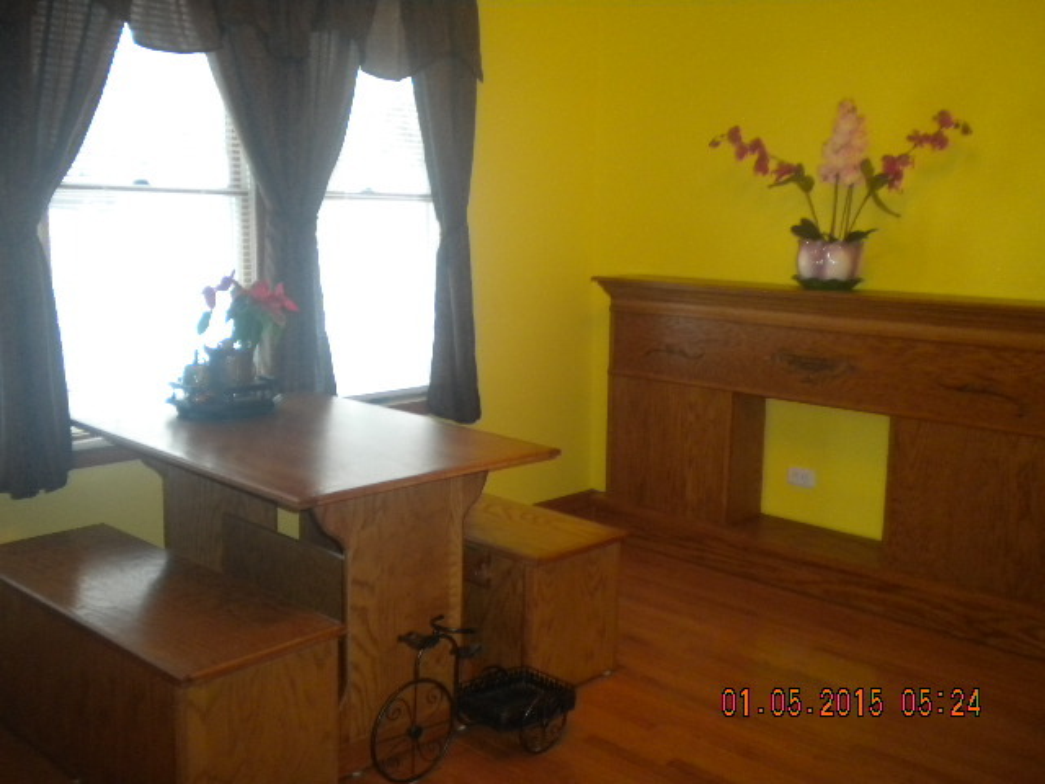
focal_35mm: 35
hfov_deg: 52.6
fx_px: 1057
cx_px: 522
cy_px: 392
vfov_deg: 40.7
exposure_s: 1/30
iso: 400
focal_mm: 6.3
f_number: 3.1
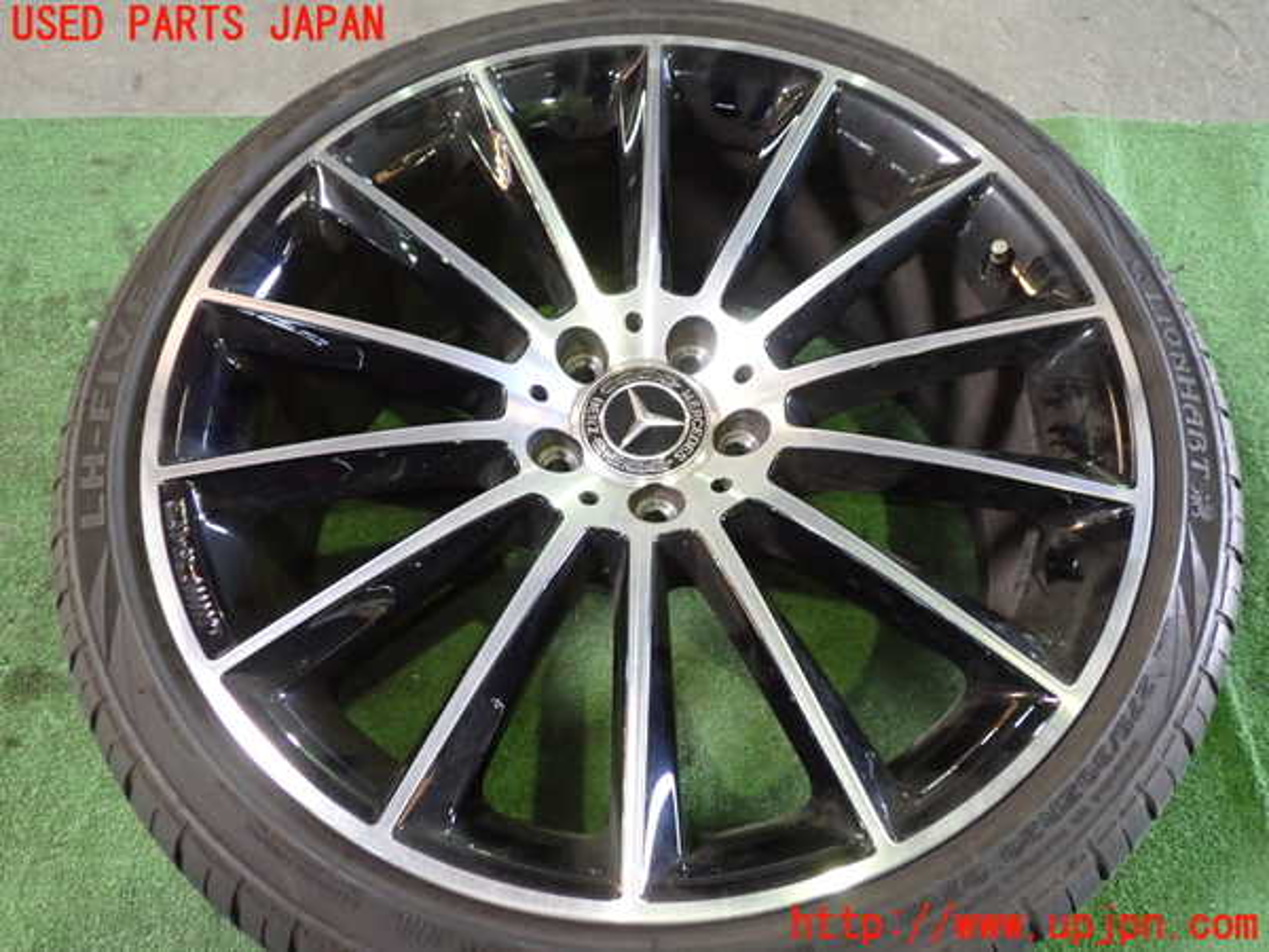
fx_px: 1100
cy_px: 476
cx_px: 634
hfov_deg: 60.0
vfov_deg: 46.8
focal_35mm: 30
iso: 640
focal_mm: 5.4
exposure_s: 1/30
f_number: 2.3
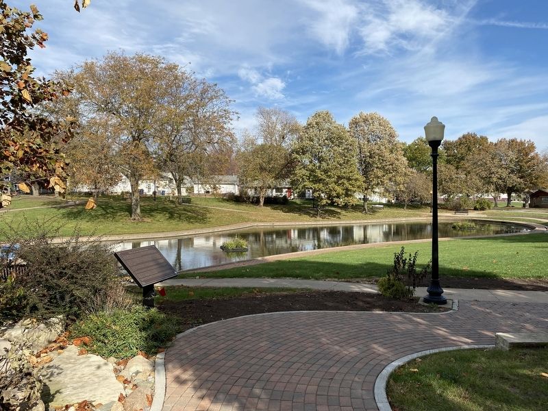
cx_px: 274
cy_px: 206
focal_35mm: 26
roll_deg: -0.6
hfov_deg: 67.3
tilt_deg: +0.5
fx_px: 412
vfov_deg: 53.1
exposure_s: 1/2571
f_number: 1.8
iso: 32
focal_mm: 4.25
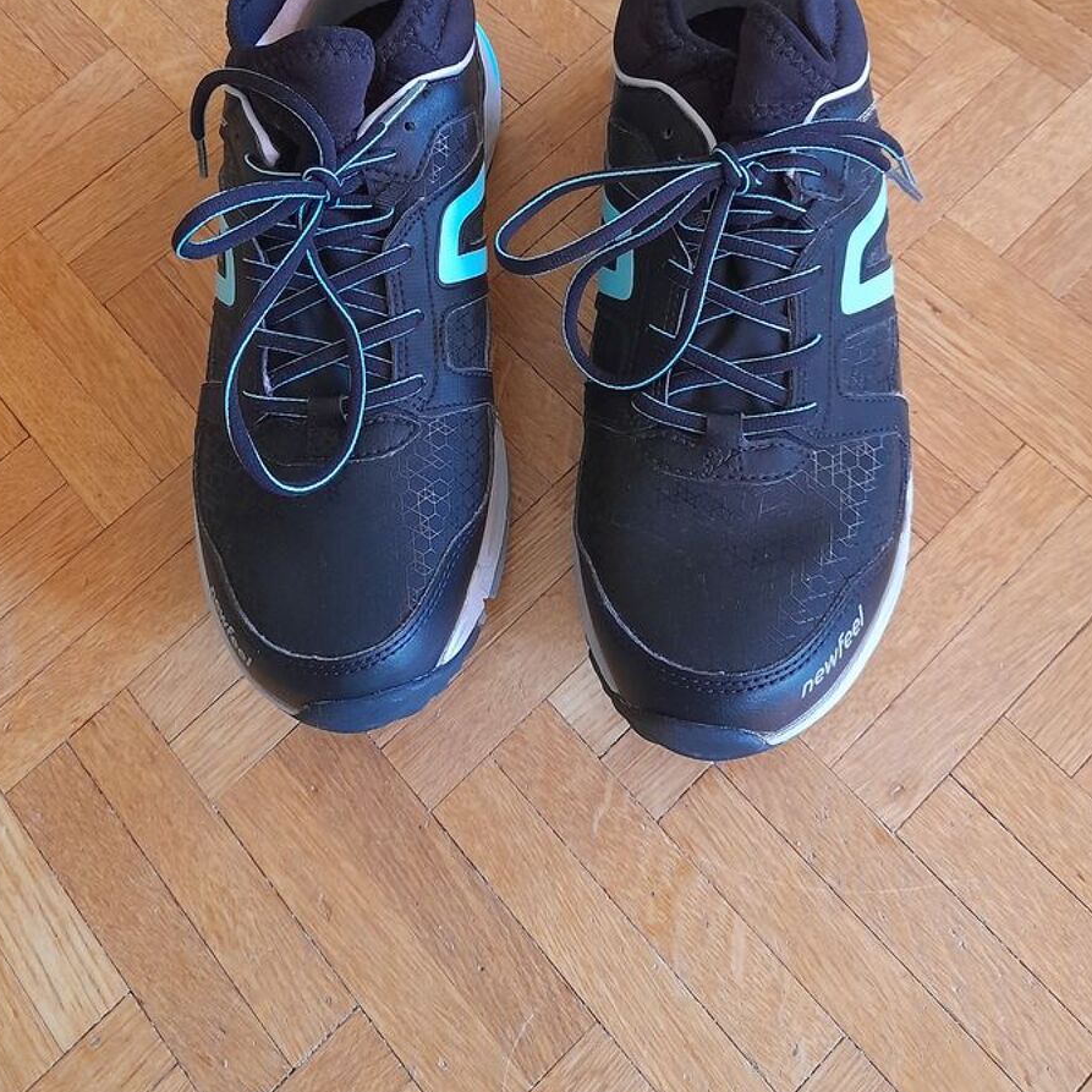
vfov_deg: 48.6
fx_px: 1178
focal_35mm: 33
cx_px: 537
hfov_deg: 49.7
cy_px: 331
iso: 400
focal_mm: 4.6
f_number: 2
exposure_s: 1/33
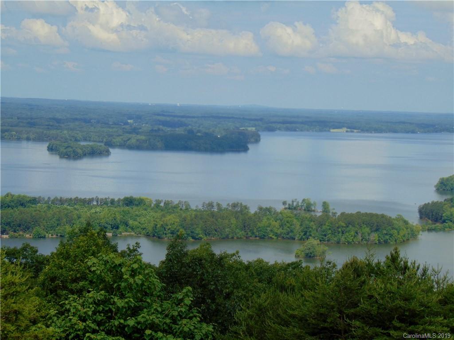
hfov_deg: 18.2
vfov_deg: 13.7
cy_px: 170
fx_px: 1416
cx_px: 227
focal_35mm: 108
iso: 80
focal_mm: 19.4
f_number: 3.9
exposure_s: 1/1000
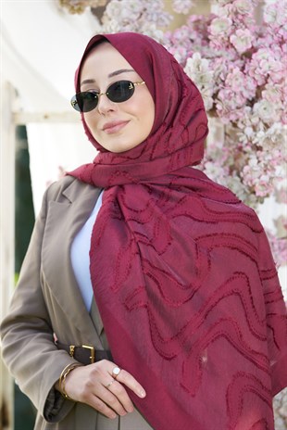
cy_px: 215
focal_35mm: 123
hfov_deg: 11.2
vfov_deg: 16.6
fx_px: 1469
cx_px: 144
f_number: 4
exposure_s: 1/320
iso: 200
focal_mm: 123
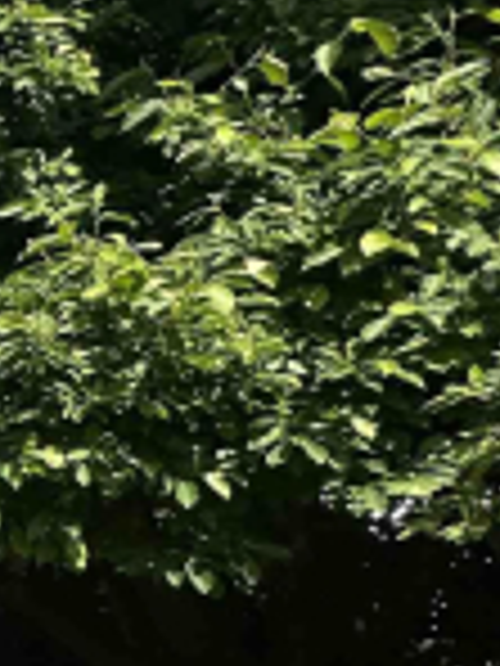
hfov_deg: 12.4
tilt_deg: -2.9
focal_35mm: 63
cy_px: 734
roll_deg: -0.7
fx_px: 1213
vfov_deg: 28.0
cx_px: -917
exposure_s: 1/1825
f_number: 2.2
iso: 50
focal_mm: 2.22
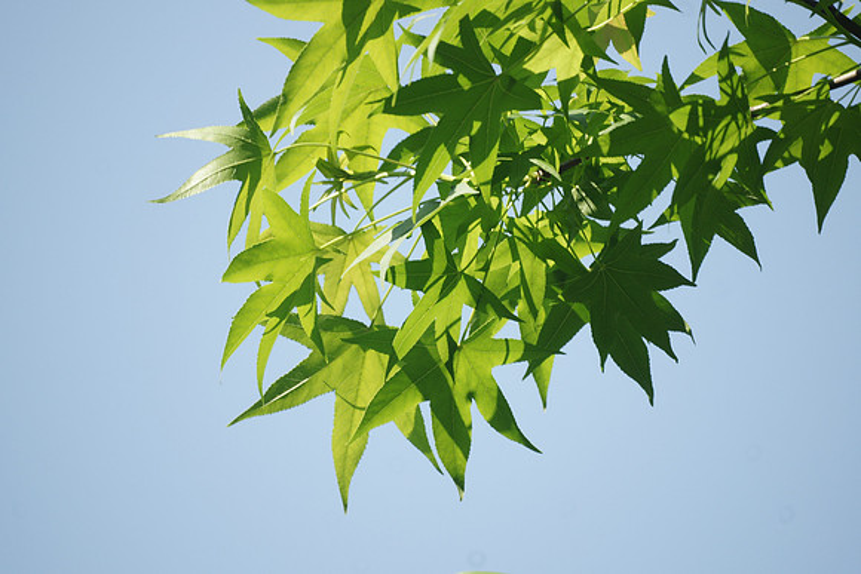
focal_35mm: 750
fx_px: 17941
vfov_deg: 1.8
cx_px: 430
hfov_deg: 2.7
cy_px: 287
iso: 250
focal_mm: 500
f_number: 8
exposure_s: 1/320
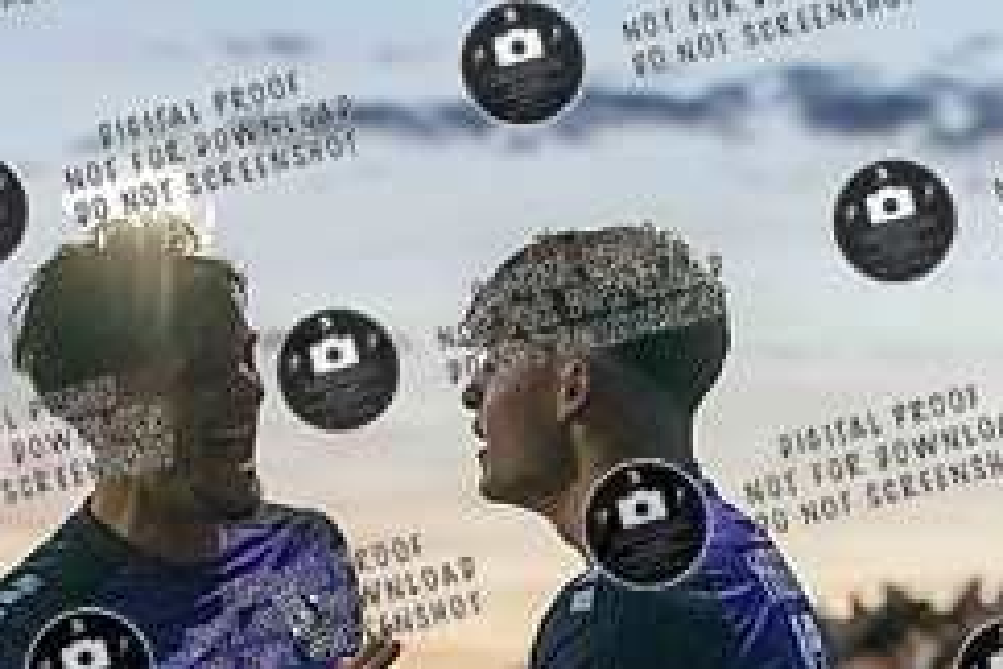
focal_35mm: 167
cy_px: 729
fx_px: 4652
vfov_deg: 8.2
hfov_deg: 12.3
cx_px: 731
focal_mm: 70
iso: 2500
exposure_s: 1/800
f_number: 3.5
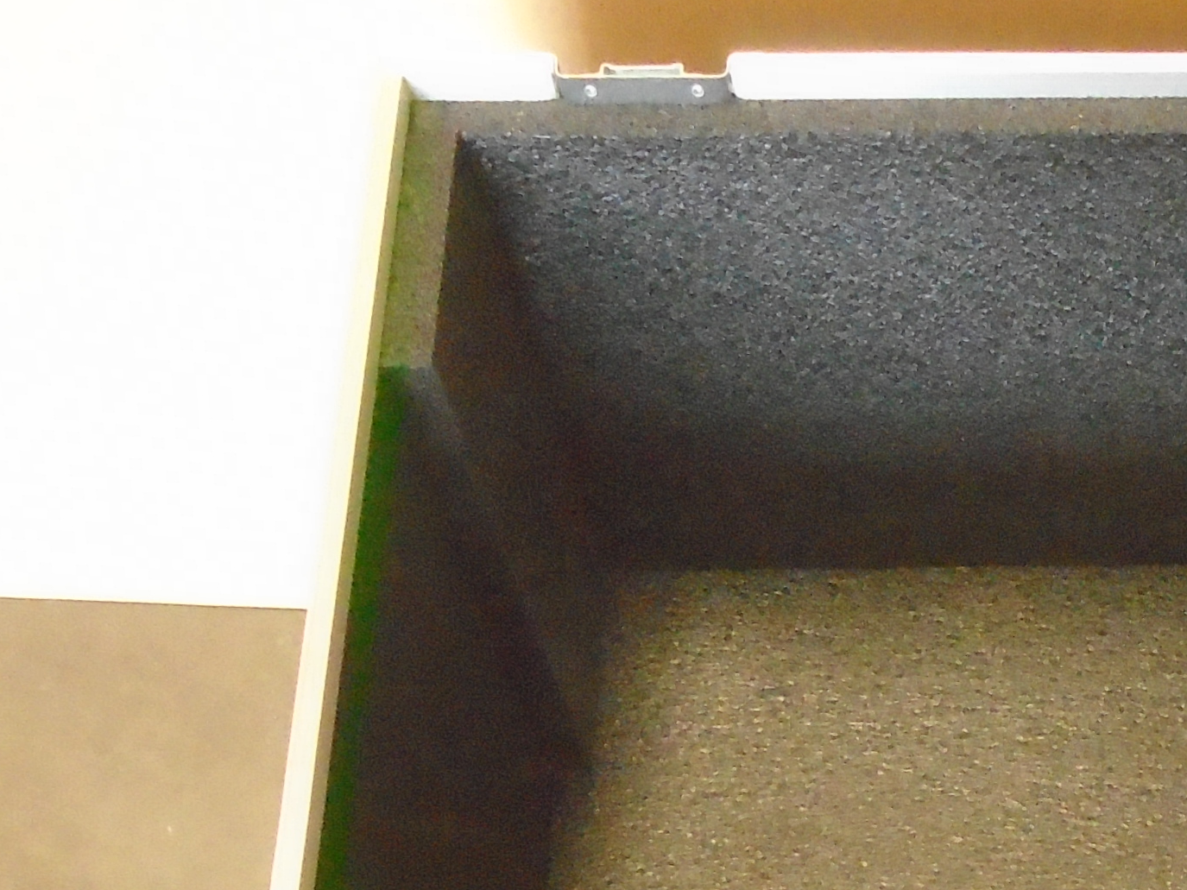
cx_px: 1260
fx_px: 2366
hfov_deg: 26.3
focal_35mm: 69
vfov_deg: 20.0
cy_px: 1064
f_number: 3.2
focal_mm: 4.6
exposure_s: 1/60
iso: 1000
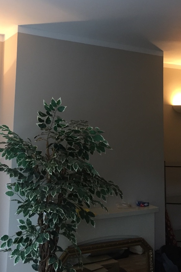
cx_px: 59
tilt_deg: +5.7
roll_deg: -0.7
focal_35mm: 42
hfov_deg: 31.6
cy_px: 104
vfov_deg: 46.0
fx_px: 317
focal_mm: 4.15
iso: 125
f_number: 2.2
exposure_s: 1/33
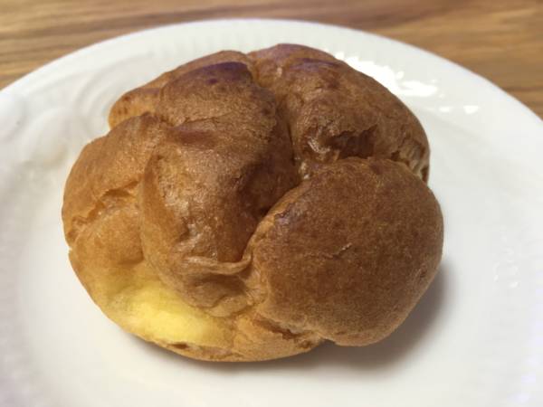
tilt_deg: -45.9
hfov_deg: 61.7
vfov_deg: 48.2
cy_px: 204
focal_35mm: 29
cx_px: 272
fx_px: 455
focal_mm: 4.15
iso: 100
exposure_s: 1/30
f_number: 2.2
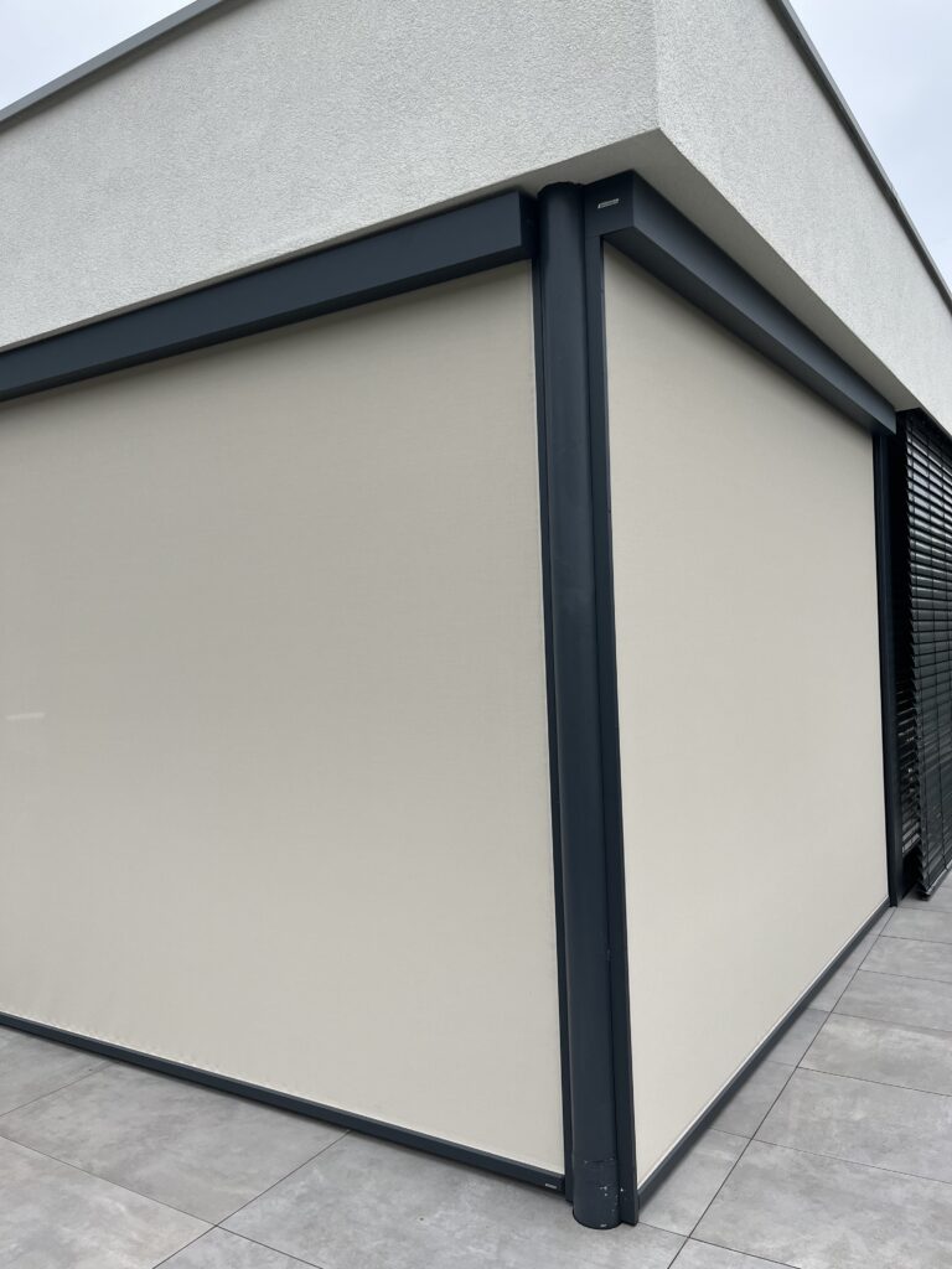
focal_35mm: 26
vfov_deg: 67.3
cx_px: 476
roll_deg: +2.5
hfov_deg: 53.1
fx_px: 953
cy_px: 634
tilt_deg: +0.2
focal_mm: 5.1
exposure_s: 1/878
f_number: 1.6
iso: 50
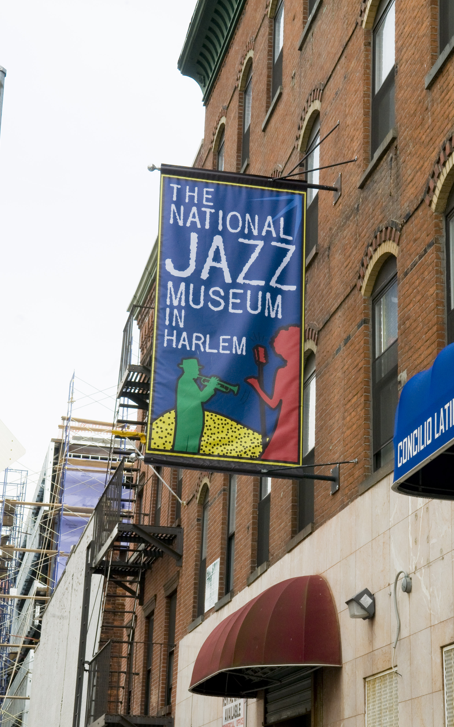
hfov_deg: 19.1
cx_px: 221
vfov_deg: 30.2
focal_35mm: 68
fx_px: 1346
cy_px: 365
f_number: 14
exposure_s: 1/80
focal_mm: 44
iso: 320
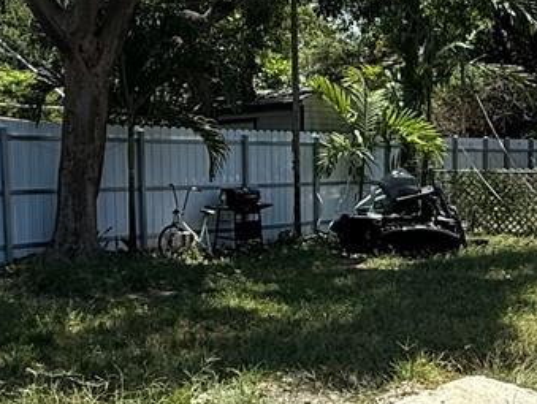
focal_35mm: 66
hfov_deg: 29.2
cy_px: 282
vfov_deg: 22.2
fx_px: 1025
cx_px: 350
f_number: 2.2
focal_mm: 2.22
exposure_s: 1/1068
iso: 50
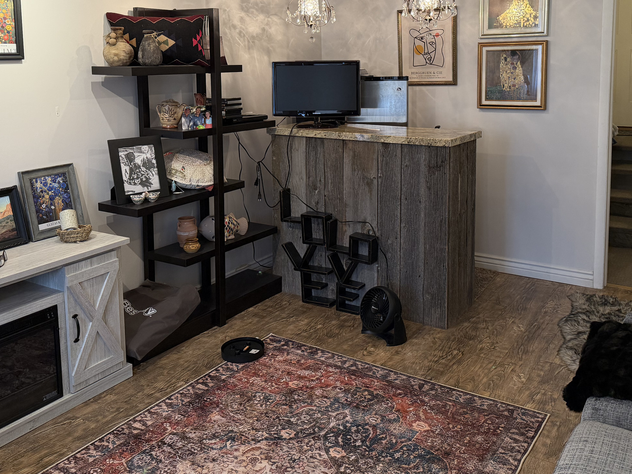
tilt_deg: -7.3
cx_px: 340
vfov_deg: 39.8
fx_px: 639
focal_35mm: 35
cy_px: 133
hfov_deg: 52.6
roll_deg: +1.4
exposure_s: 1/120
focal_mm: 6.76
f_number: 1.78
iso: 320
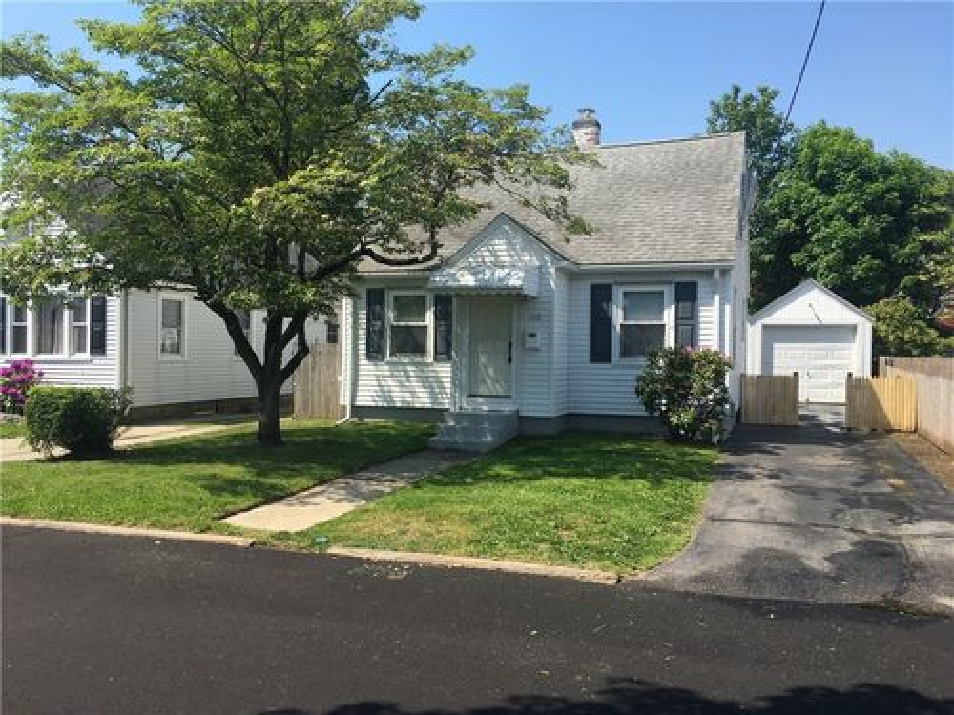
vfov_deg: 48.2
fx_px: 799
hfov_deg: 61.7
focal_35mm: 29
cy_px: 358
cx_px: 477
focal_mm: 4.15
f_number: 2.2
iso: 25
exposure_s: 1/1202
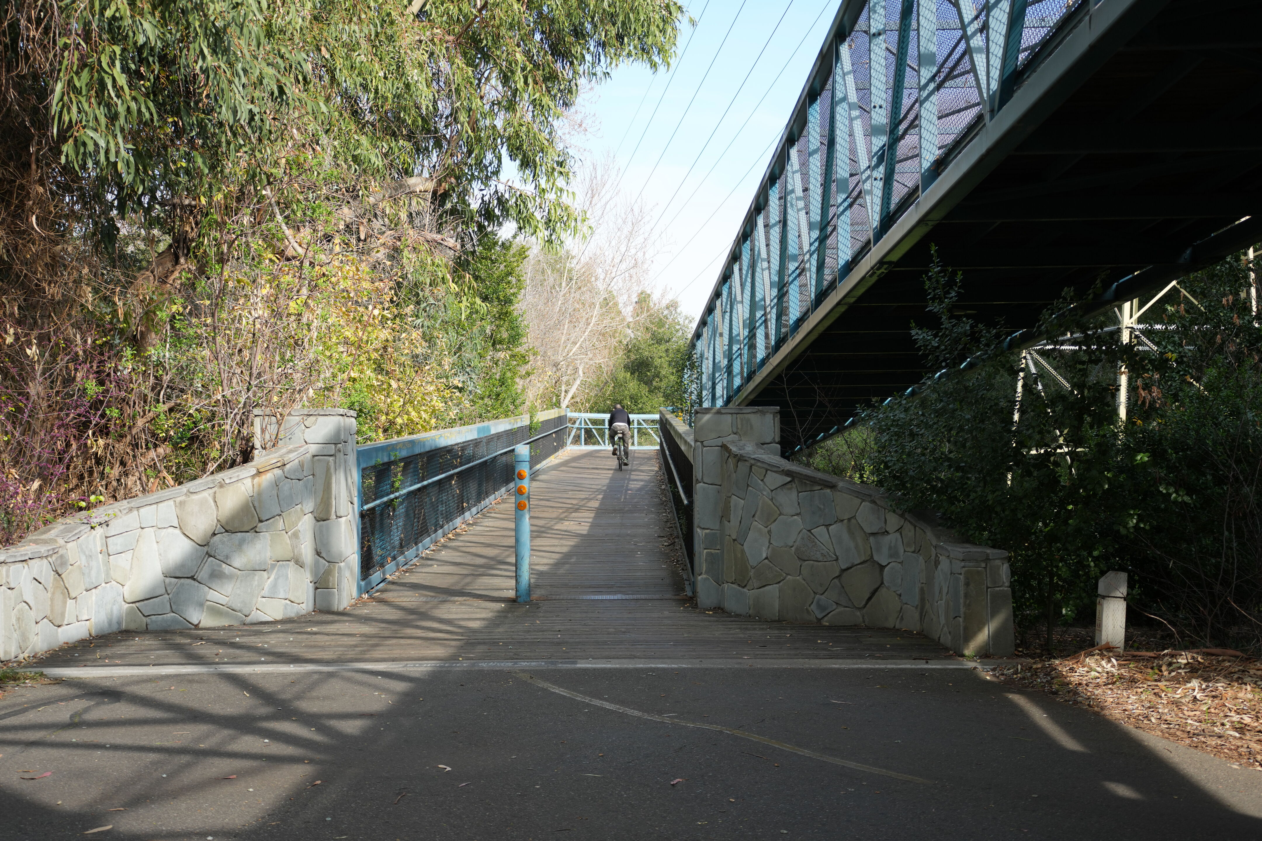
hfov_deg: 41.9
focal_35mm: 47
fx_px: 1647
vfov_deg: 28.6
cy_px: 420
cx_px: 631
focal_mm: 47
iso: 250
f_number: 5
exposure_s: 1/500
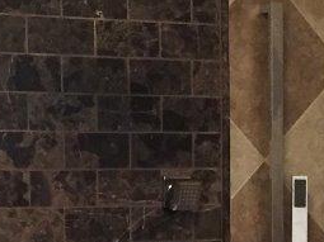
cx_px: 245
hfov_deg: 12.0
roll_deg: -0.4
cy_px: 296
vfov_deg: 8.9
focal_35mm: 164
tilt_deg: -3.8
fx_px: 1534
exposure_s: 1/30
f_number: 2.2
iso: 200
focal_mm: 4.15
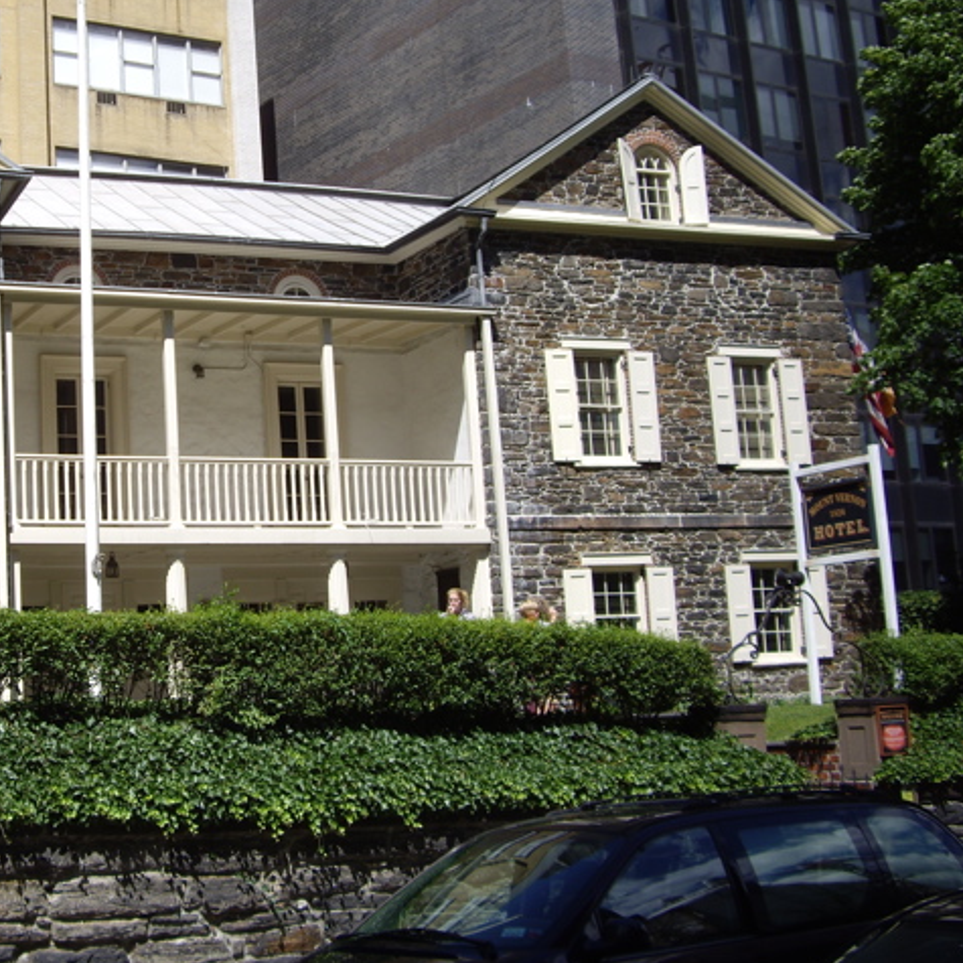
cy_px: 424
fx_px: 1668
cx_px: 205
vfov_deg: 32.2
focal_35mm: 53
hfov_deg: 31.4
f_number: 2.8
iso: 64
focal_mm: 7.9
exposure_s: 1/800
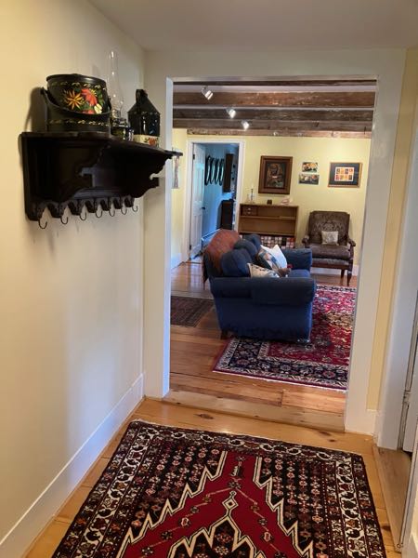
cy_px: 279
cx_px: 209
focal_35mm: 28
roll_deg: -1.4
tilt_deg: -12.0
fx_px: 451
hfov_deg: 49.7
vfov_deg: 63.4
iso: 320
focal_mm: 3.99
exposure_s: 1/40
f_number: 1.8
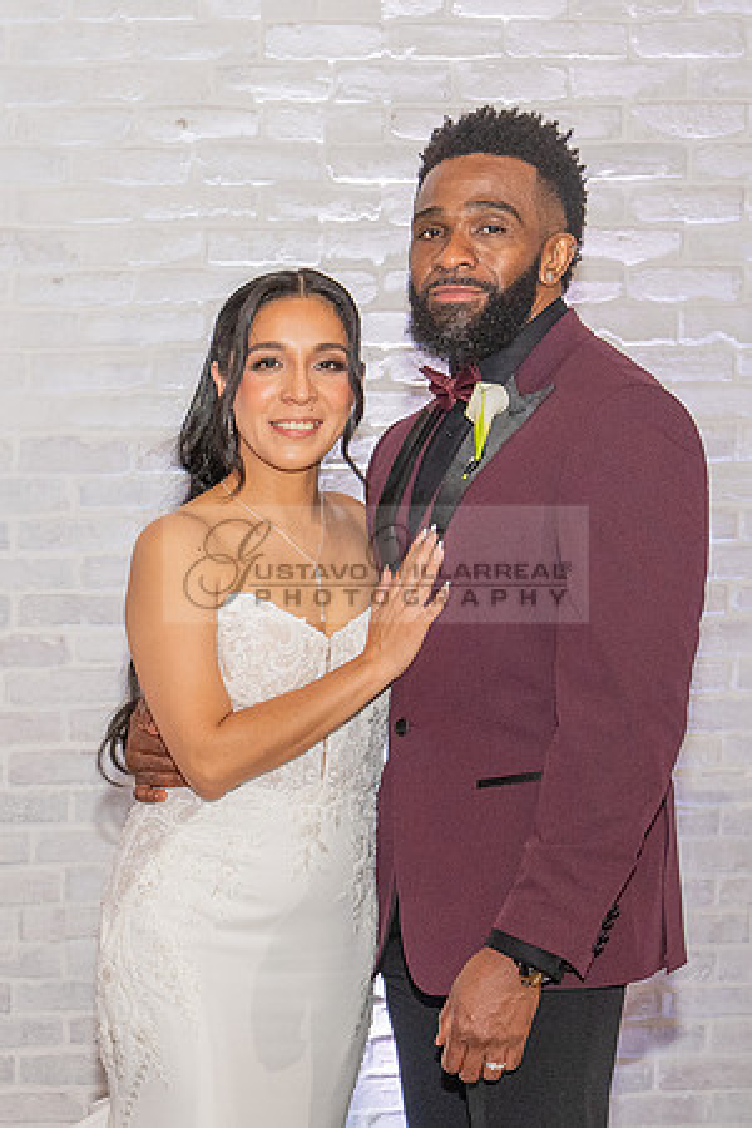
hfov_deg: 14.6
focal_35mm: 90
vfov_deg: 22.2
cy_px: 1004
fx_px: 2812
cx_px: -199
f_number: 3.5
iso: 800
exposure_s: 1/200
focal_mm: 29
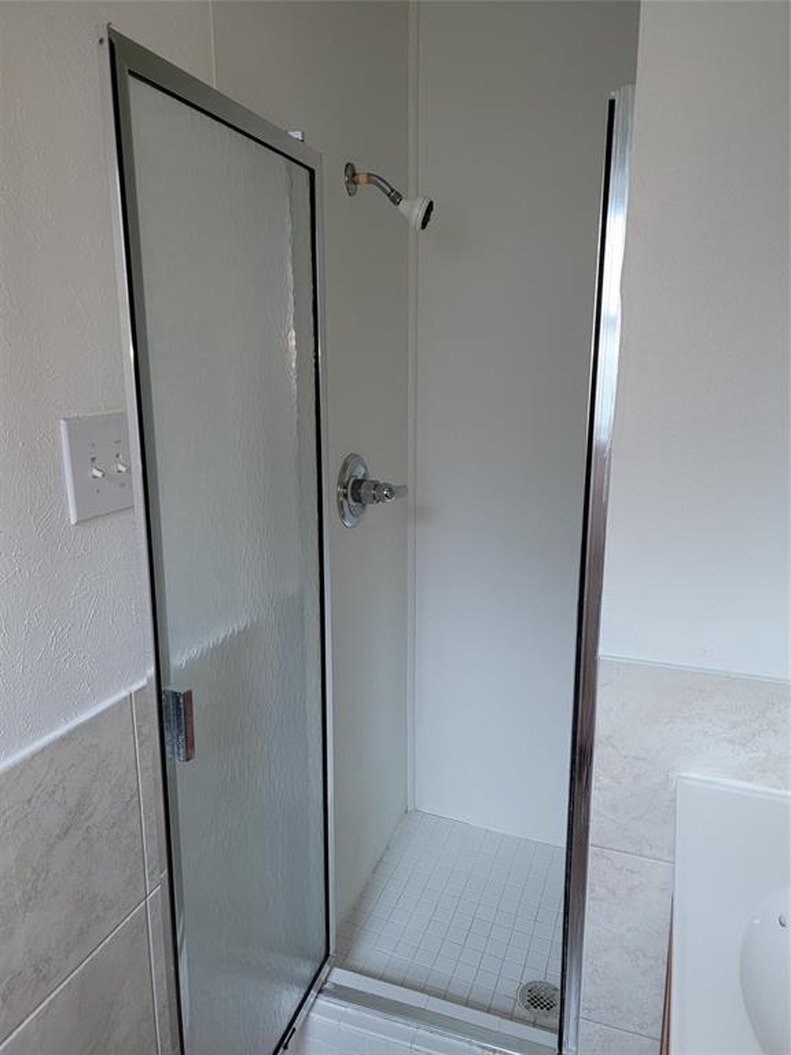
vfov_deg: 71.6
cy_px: 528
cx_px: 396
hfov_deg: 56.8
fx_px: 731
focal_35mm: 24
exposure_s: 1/24
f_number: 1.8
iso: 125
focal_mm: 6.7
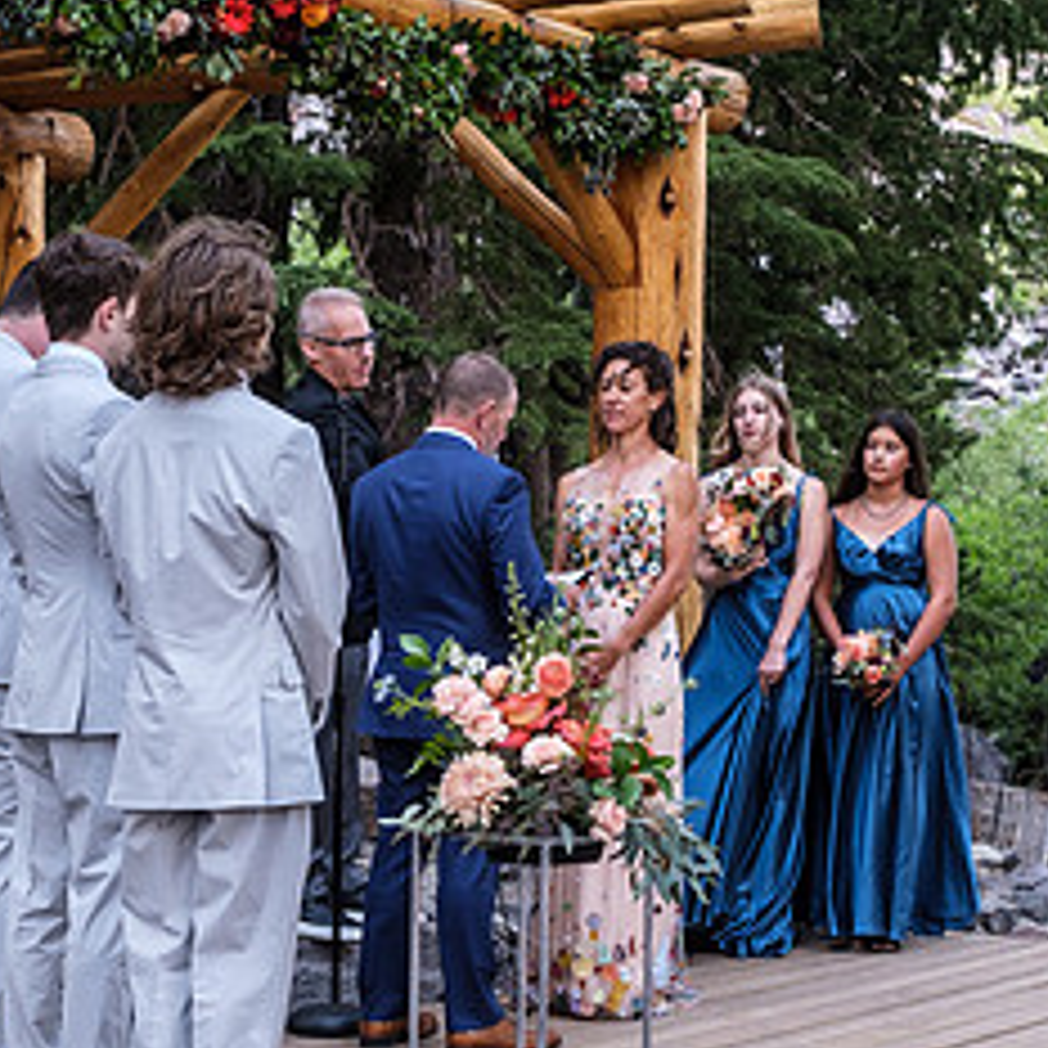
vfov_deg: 23.3
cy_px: 600
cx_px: 630
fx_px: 2535
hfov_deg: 23.3
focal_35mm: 74
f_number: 3.6
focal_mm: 23
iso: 160
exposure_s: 1/60
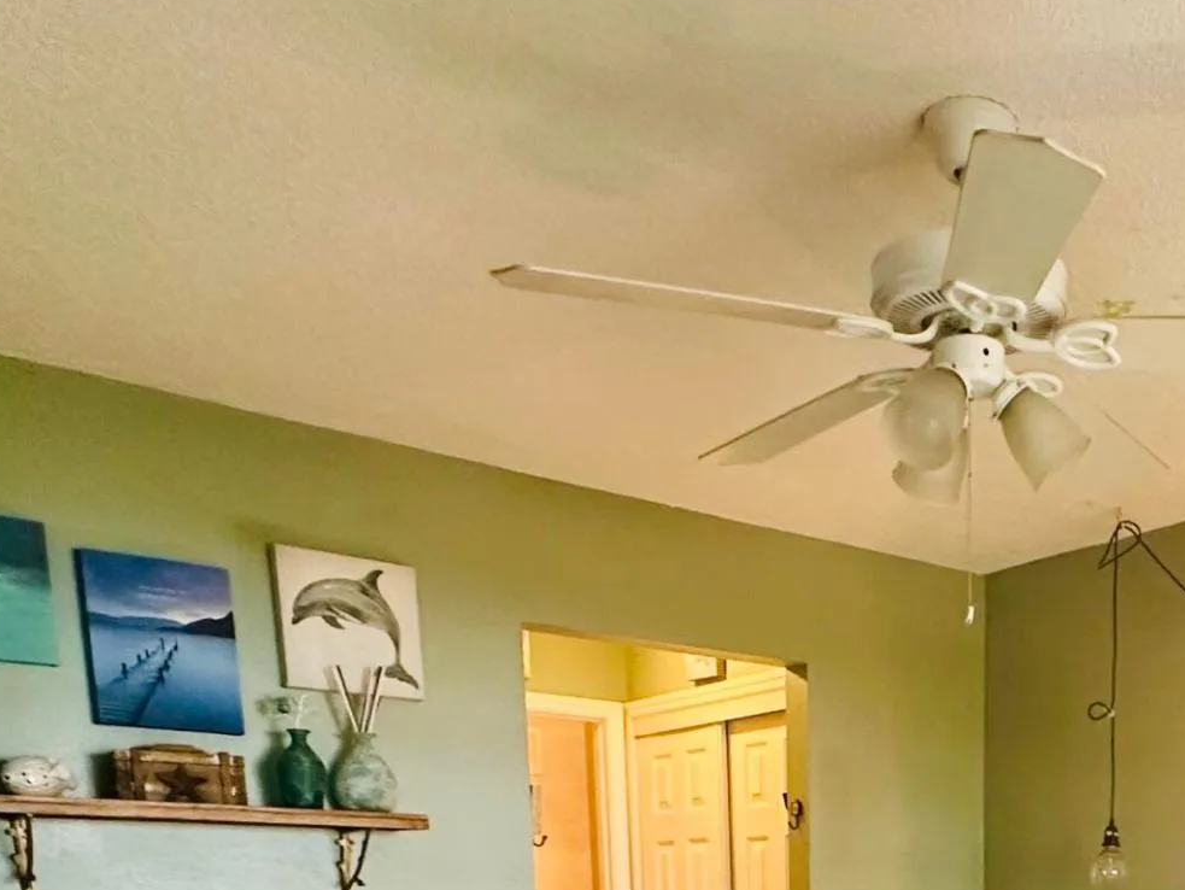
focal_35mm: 41
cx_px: 1045
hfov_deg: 42.4
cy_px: 1169
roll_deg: -1.2
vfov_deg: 28.5
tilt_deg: -10.6
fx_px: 1404
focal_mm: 2.22
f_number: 2.2
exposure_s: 1/60
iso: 200
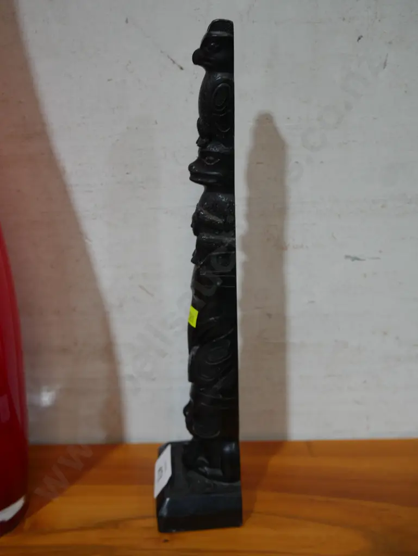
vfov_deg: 53.9
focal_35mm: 34
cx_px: 209
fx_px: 547
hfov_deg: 41.8
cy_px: 278
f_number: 4
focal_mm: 17
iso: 250
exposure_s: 1/60
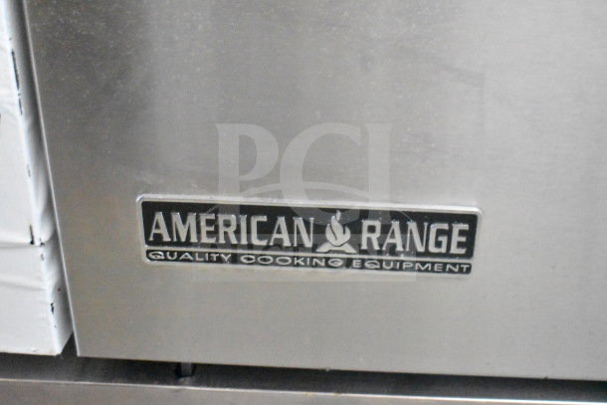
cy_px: 202
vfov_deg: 29.9
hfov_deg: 43.6
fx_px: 759
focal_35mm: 45
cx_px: 304
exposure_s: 1/50
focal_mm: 30
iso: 25600
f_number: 4.2
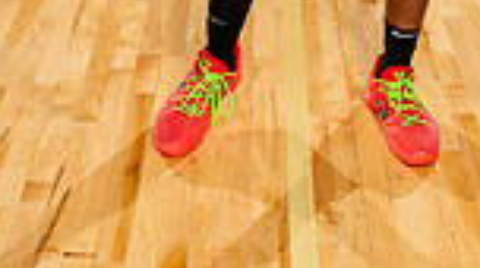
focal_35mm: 87
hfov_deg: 24.4
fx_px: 1106
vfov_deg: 11.8
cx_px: 306
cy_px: -325
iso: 250
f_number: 7.1
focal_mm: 28
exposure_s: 1/250
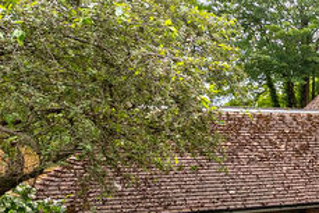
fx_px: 448
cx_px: 476
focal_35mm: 51
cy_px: 155
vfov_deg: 26.5
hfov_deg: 27.4
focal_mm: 16.5
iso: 1600
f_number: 7.1
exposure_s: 1/1000
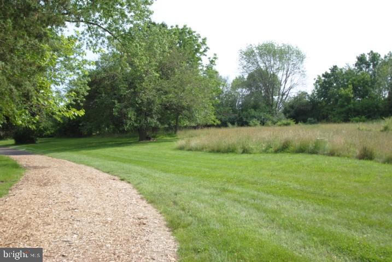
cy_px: 131
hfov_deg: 53.1
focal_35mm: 36
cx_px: 196
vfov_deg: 37.0
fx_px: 392
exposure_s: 1/500
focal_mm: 24
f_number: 4.5
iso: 180
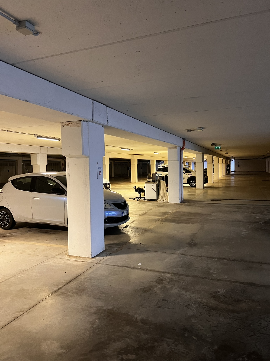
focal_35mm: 26
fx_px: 270
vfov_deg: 67.3
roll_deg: +0.8
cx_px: 135
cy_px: 180
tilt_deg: -3.2
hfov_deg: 53.1
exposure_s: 1/50
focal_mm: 5.7
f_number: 1.5
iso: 400
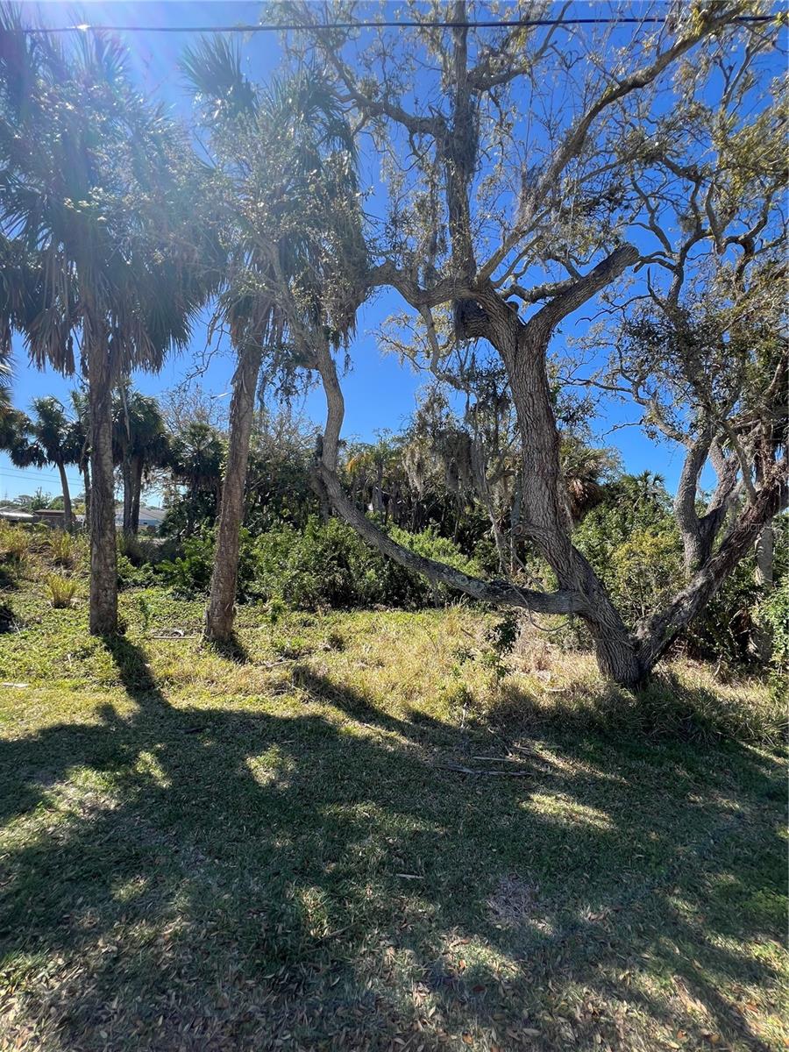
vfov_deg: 106.2
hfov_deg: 89.9
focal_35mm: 13
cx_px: 394
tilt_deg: +2.5
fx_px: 395
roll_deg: -2.7
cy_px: 526
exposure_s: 1/737
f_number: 1.8
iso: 32
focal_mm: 1.57
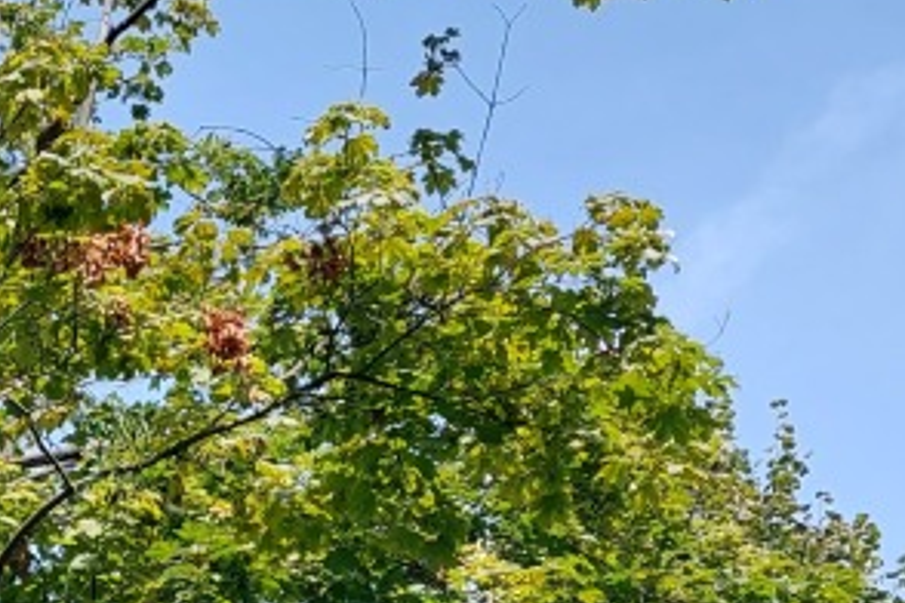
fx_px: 2564
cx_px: -317
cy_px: 1043
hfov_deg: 18.4
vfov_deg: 12.4
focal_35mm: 102
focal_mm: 5.23
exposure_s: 1/658
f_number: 1.8
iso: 40
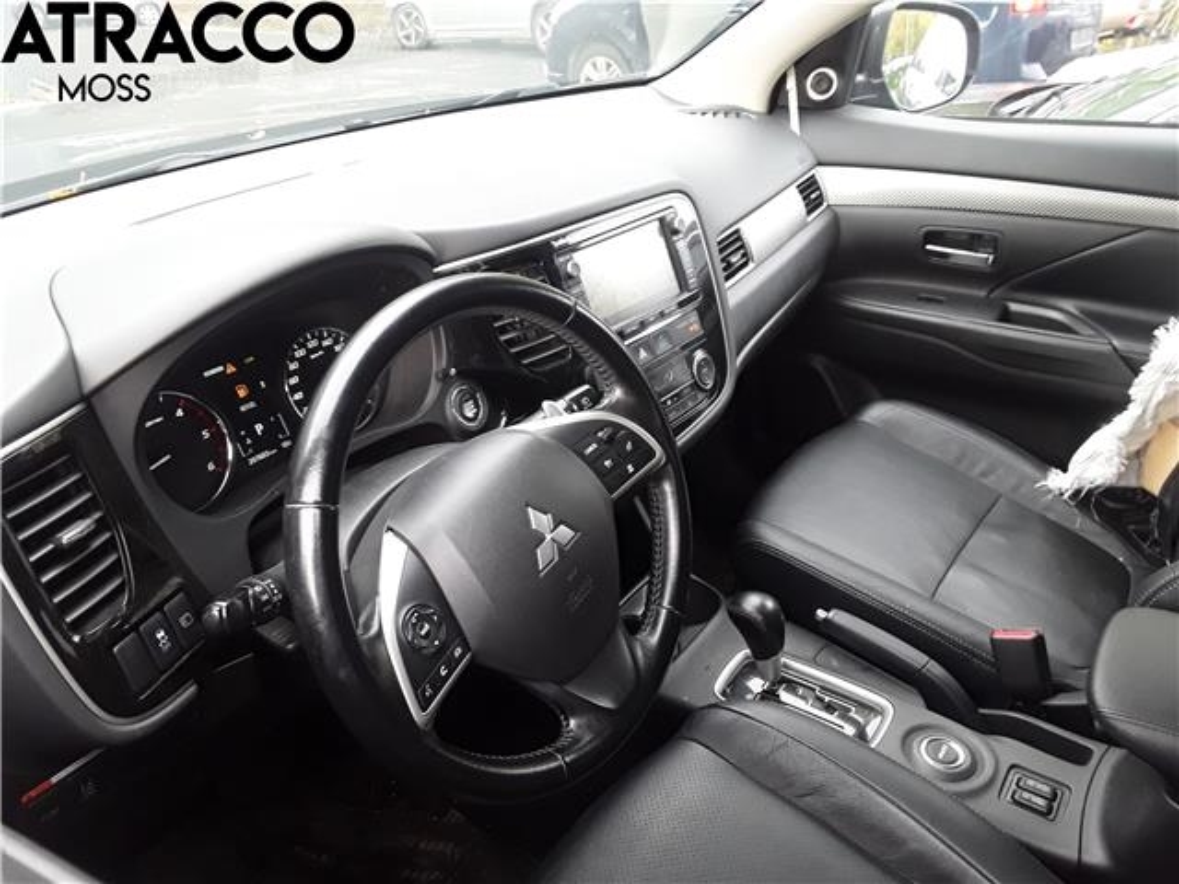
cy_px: 442
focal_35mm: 28
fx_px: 954
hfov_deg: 63.4
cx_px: 590
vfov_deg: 49.7
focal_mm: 2.91
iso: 80
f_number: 1.9
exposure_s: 1/50
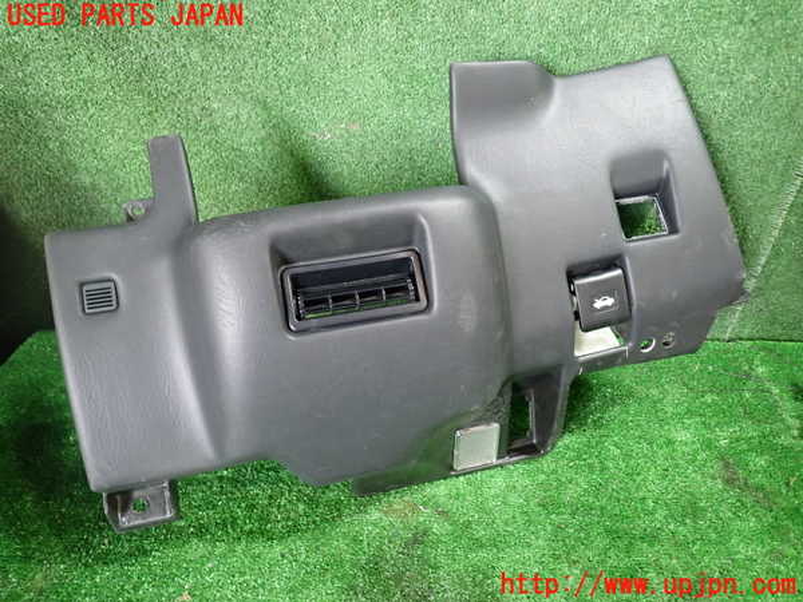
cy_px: 301
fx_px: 580
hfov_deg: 69.4
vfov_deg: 54.9
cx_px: 402
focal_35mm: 25
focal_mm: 4.5
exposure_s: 1/30
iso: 320
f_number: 2
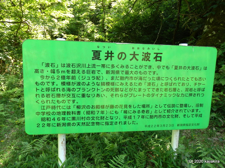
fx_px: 162
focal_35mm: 25
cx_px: 112
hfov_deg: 69.4
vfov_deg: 54.9
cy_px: 84
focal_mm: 4.5
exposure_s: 1/125
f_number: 3
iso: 100
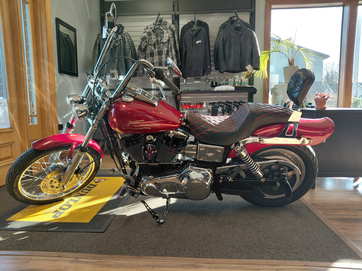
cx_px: 181
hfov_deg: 69.4
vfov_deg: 54.9
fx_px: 261
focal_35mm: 25
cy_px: 136
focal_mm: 4.69
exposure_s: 1/120
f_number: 1.8
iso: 125
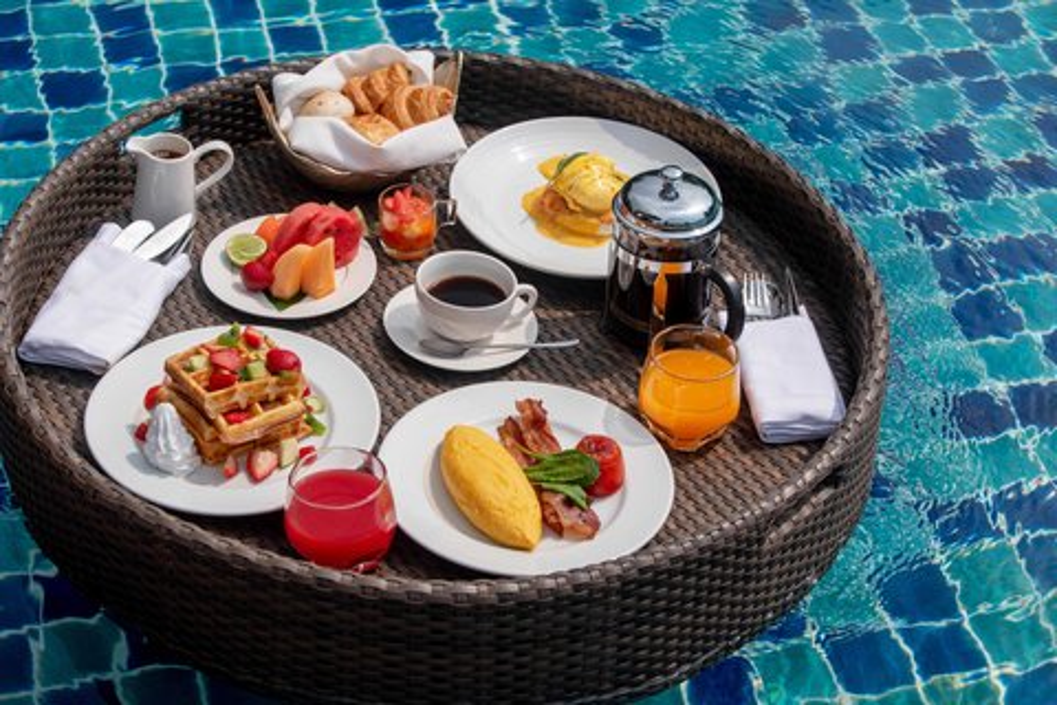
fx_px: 2290
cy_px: 352
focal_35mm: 78
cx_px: 528
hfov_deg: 26.0
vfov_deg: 17.5
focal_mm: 52
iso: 100
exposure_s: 1/320
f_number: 8
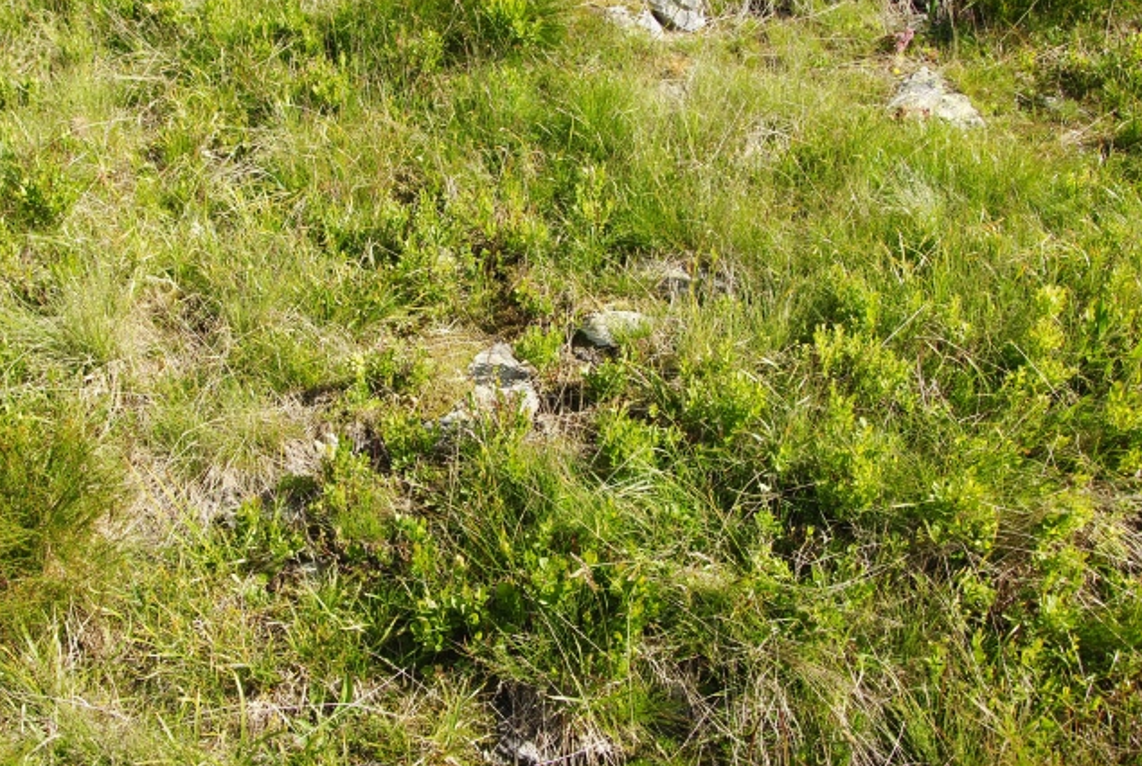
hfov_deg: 55.3
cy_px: 300
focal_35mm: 34
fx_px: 1081
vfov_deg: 38.9
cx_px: 460
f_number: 6.3
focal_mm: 18
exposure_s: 1/80
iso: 100
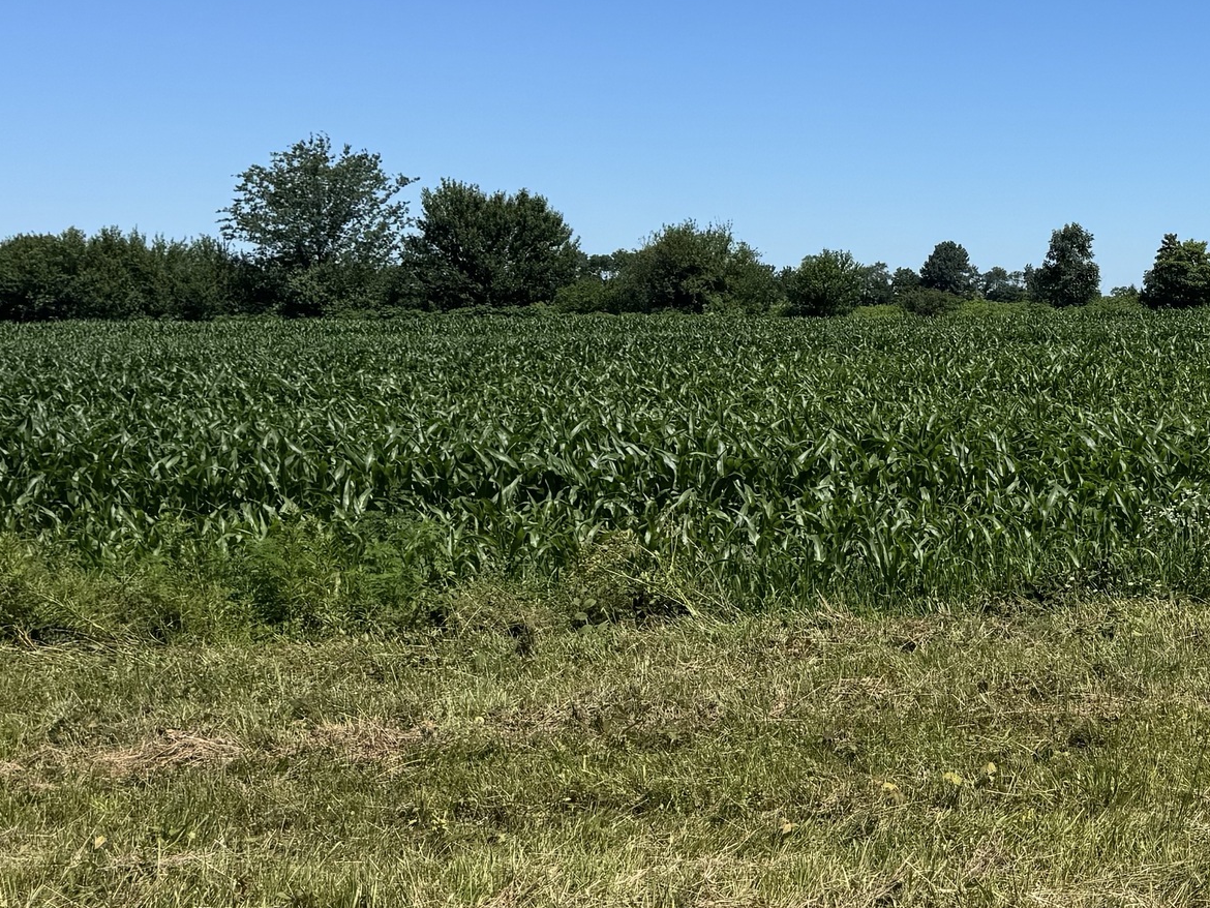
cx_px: 1253
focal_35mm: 63
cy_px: 220
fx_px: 2203
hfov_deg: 28.5
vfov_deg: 23.1
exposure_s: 1/5814
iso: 80
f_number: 1.78
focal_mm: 6.76
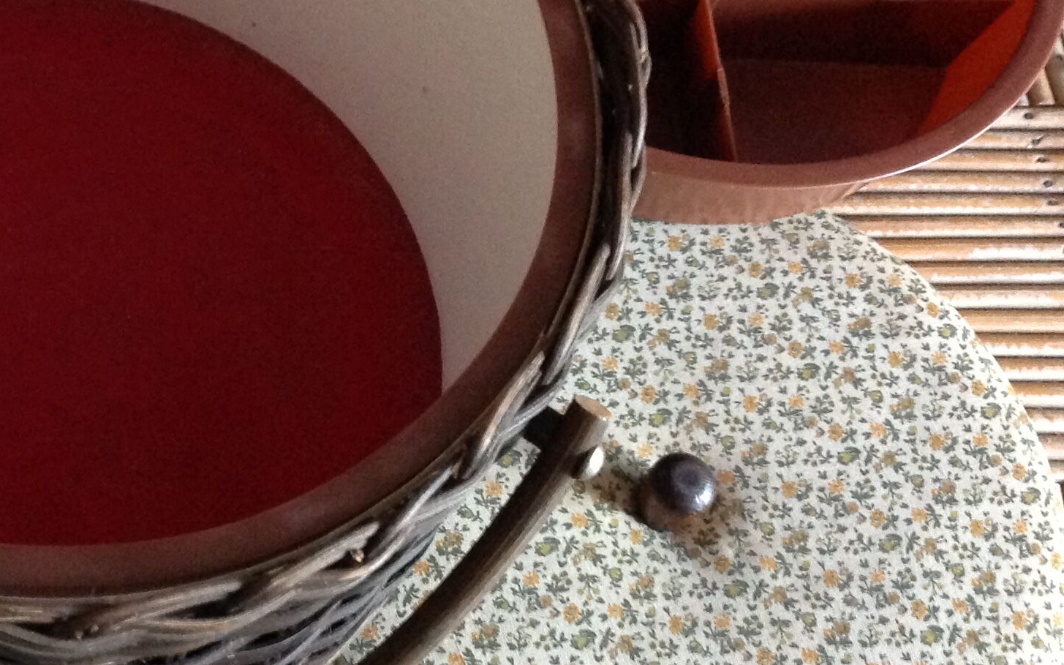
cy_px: 263
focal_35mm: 66
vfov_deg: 19.7
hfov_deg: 30.2
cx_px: 178
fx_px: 1914
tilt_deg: -62.7
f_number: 2.4
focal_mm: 4.28
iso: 400
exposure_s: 1/15
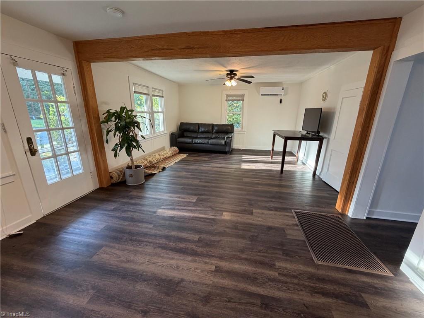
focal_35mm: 14
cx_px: 212
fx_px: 171
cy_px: 159
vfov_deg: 85.7
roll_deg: -0.4
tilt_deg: -15.8
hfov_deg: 102.1
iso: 200
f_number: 2.2
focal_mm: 2.22
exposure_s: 1/60
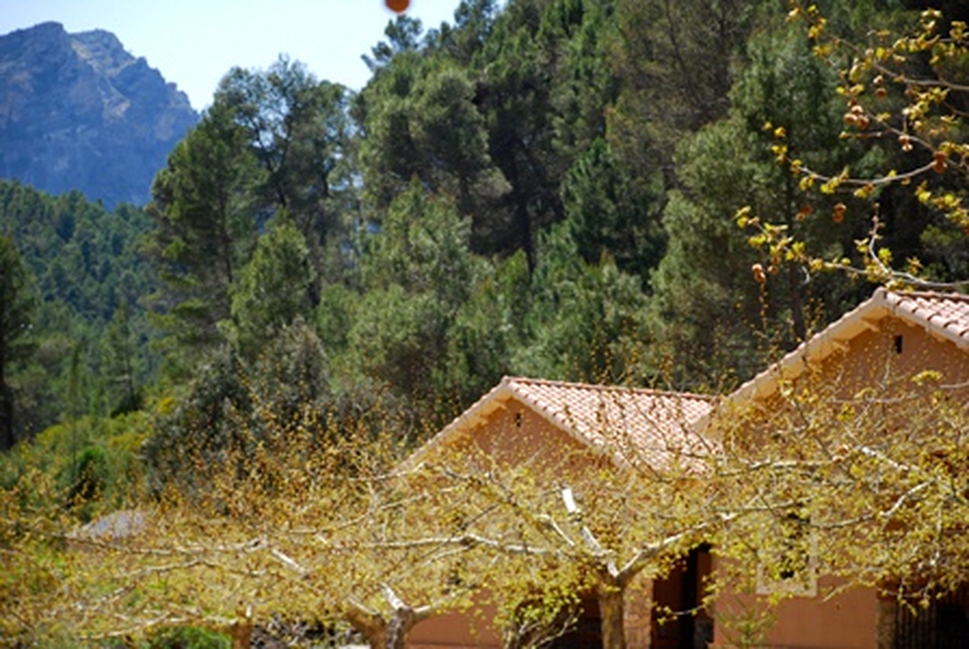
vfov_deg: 10.8
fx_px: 3436
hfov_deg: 16.1
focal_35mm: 128
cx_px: 484
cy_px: 324
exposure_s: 1/320
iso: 200
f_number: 5.6
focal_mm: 85
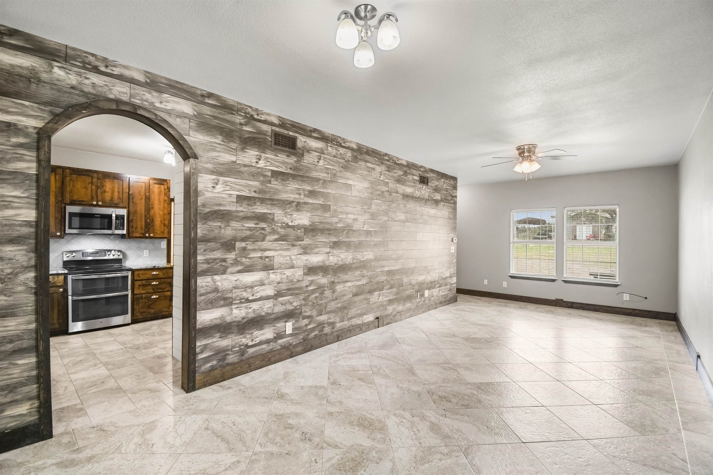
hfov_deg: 100.4
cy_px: 238
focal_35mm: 15
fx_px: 297
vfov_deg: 77.3
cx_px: 356
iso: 250
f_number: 4.5
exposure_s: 1/15
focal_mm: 10
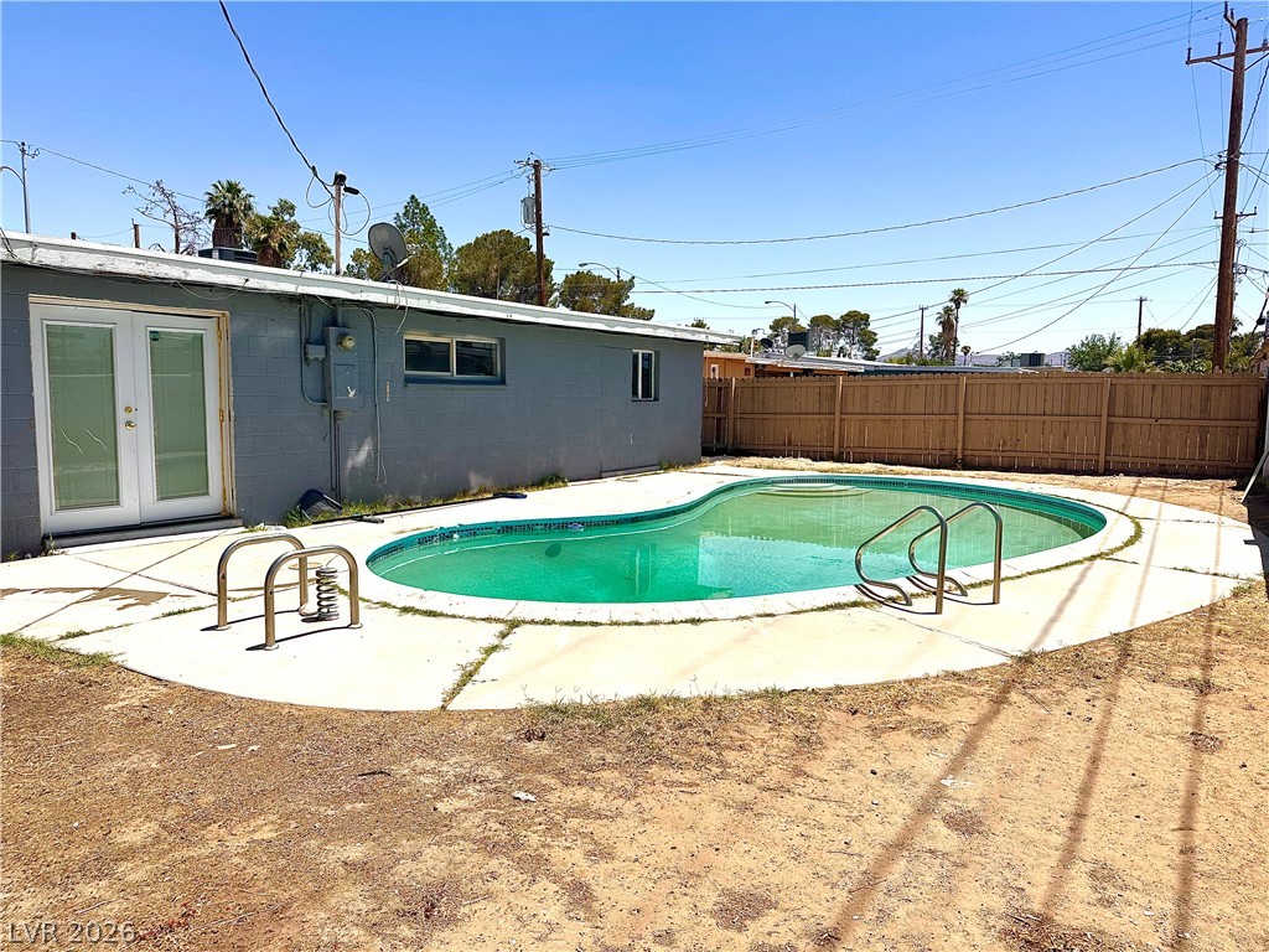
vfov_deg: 56.8
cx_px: 634
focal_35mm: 24
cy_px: 476
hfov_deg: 71.6
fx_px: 880
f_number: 1.78
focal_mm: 6.86
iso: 80
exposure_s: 1/8197
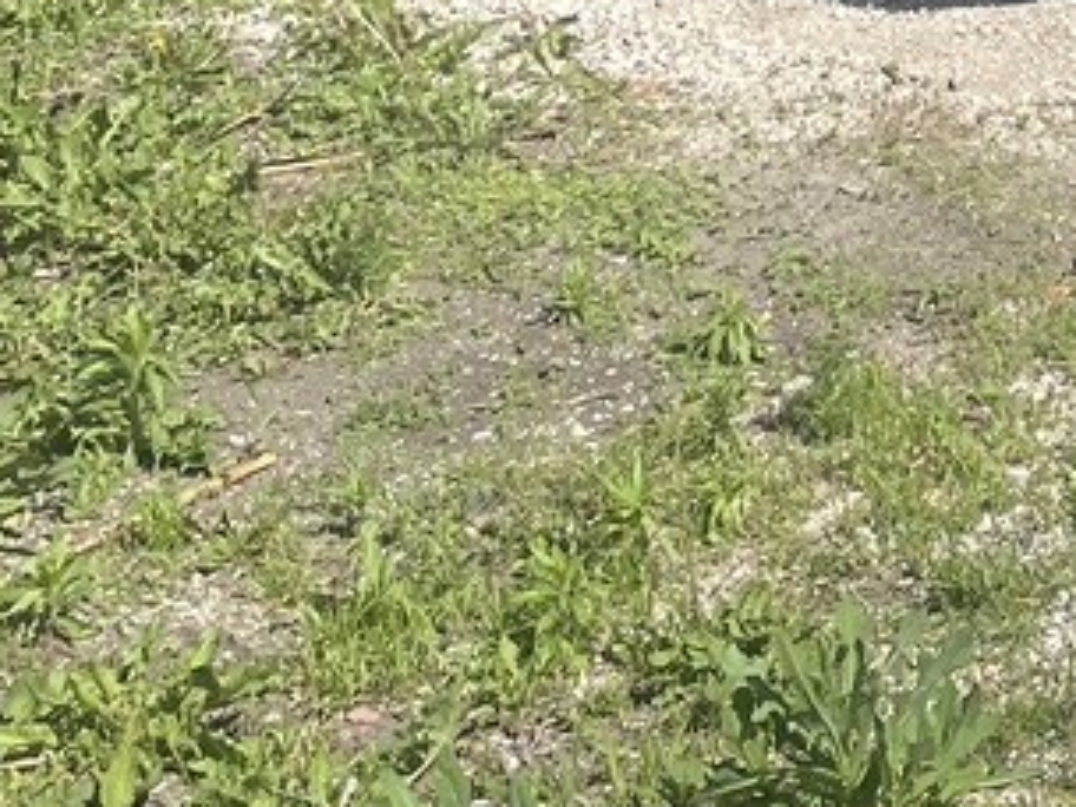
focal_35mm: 123
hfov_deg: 15.2
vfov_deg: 10.6
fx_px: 3823
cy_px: -1030
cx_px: 1412
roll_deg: +4.0
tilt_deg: -0.5
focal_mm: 4.2
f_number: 1.6
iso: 32
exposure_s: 1/2398
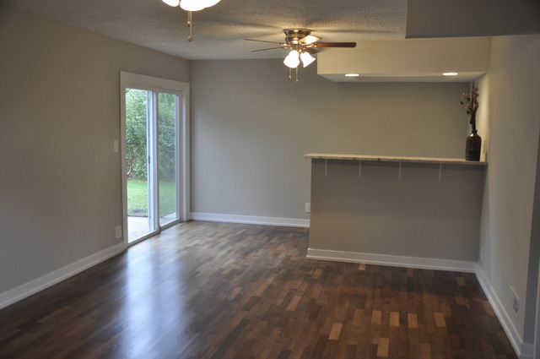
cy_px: 180
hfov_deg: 57.3
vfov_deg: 39.9
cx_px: 270
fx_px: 494
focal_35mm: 33
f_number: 4
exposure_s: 1/60
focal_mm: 22
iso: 500
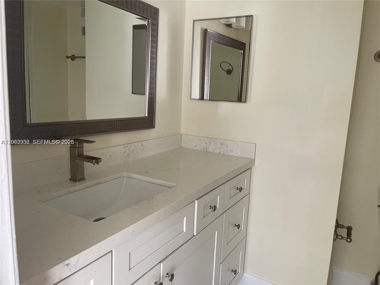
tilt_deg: -8.9
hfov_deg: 69.4
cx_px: 190
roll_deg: -3.1
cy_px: 142
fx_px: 274
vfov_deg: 54.9
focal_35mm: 25
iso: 125
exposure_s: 1/121
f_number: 1.6
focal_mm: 5.1
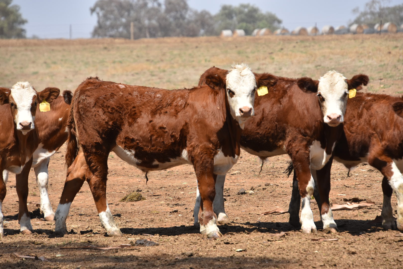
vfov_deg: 5.4
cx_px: 202
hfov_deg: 8.1
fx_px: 2854
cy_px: 134
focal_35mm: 255
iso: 400
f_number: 5.6
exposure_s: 1/1600
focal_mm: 170
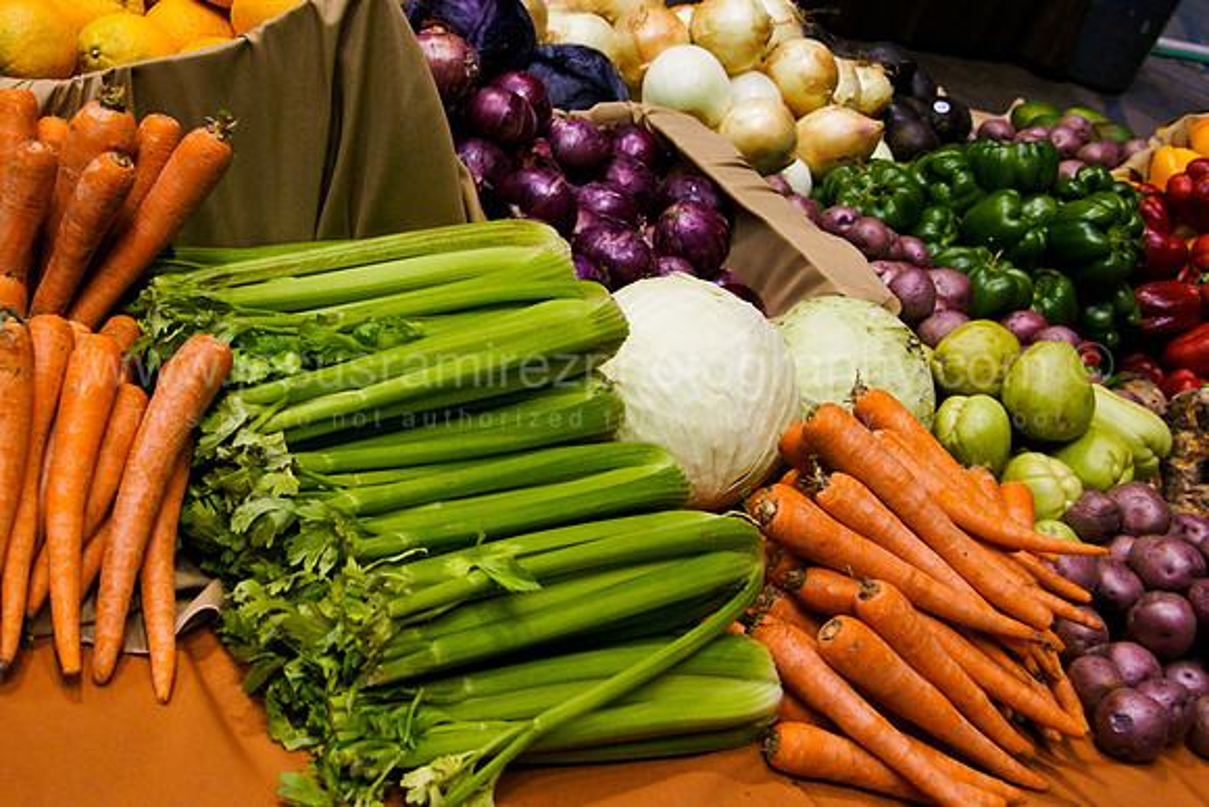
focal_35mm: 39
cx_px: 604
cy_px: 404
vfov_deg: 34.2
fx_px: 1310
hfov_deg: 49.5
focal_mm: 26
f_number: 4.5
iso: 800
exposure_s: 1/100
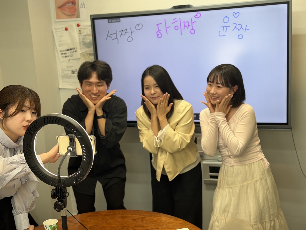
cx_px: 153
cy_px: 115
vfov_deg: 30.3
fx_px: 424
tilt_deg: -10.3
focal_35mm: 48
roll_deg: +4.1
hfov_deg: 39.7
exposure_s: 1/100
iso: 50
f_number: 1.78
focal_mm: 6.76
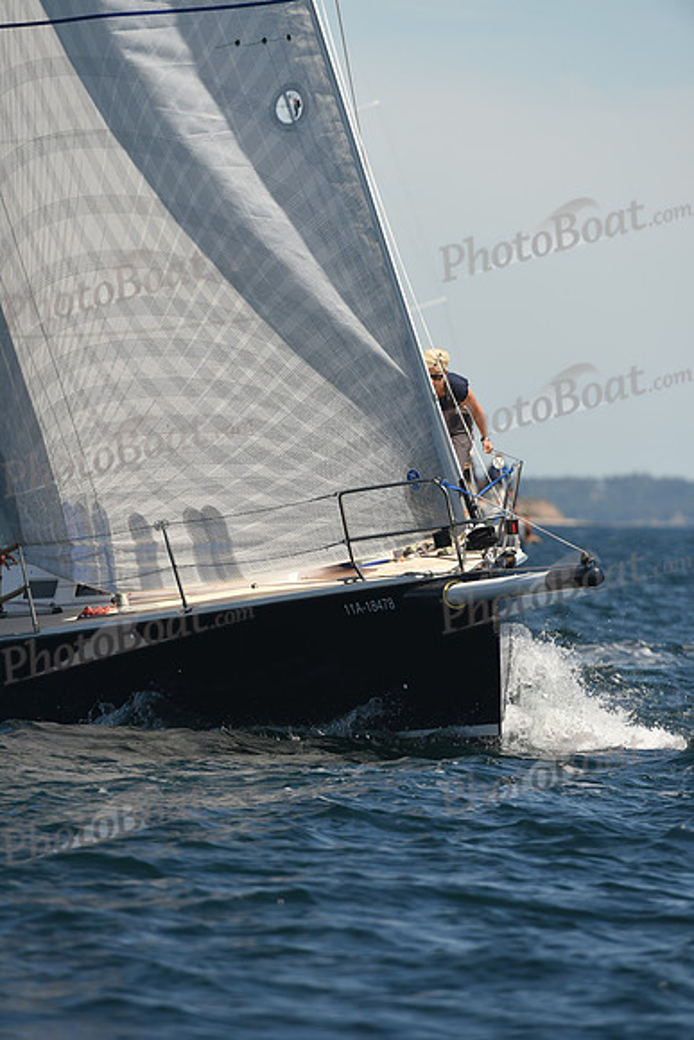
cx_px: 347
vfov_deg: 5.2
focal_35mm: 400
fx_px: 11559
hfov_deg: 3.4
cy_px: 520
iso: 250
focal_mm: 400
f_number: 5.6
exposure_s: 1/1000
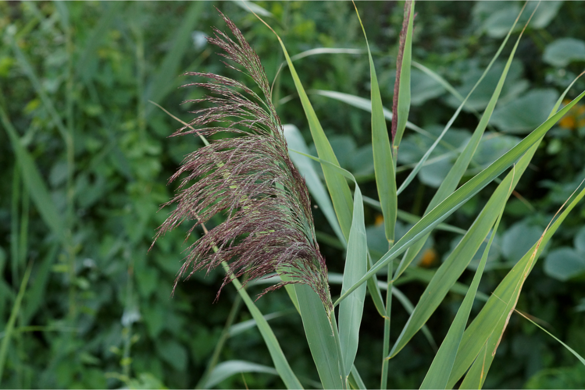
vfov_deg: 9.1
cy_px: 195
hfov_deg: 13.7
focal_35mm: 150
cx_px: 292
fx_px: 2437
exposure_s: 1/160
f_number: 5.6
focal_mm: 100
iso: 800
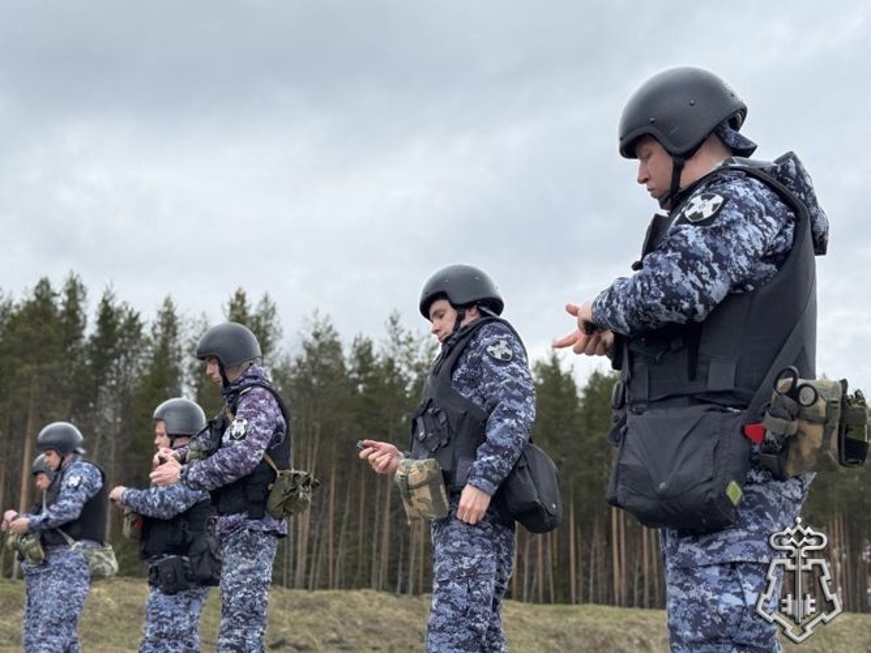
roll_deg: -2.0
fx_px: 1208
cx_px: 436
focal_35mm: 48
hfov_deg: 39.7
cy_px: 326
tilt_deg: +13.6
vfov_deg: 30.3
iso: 64
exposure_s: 1/3704
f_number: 1.78
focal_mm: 6.76
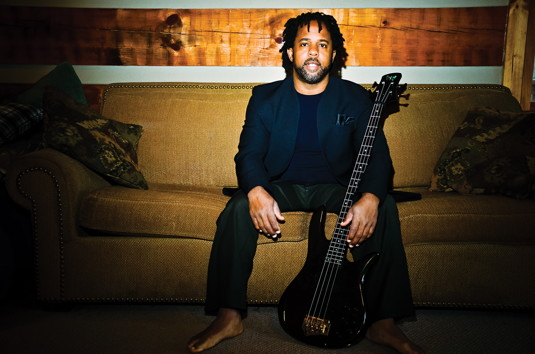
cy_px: 177
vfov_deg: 34.1
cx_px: 268
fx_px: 578
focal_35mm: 39
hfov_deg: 49.6
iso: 400
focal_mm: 26
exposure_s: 1/60
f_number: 4
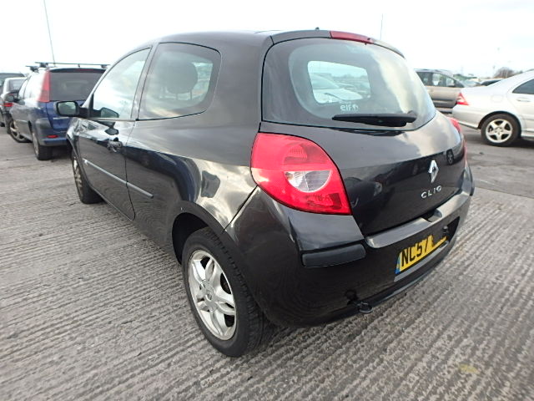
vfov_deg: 63.4
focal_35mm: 21
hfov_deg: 79.0
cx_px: 267
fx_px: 324
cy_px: 200
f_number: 3.5
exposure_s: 1/160
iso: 160
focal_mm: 3.7
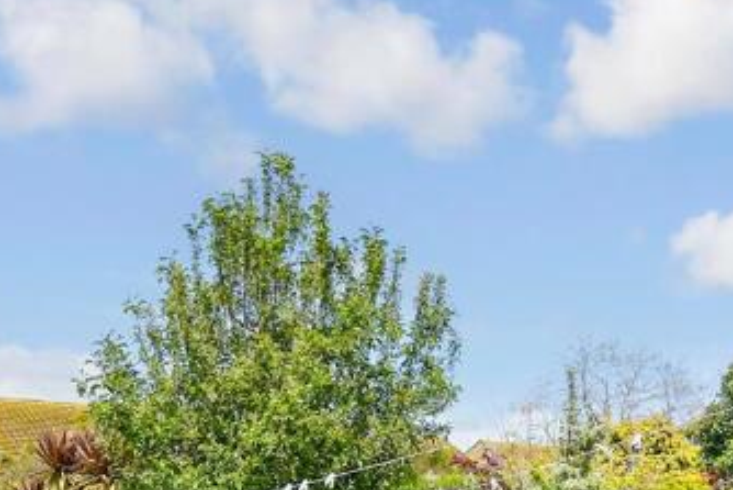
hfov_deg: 41.6
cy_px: 520
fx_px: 937
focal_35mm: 46
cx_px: 542
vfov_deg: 27.2
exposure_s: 1/5000
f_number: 4
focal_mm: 10
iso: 400
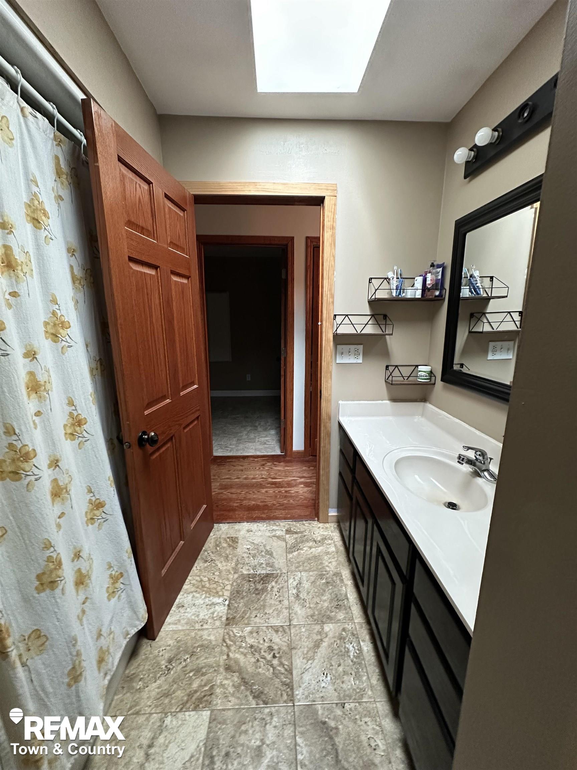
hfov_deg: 85.7
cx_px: 288
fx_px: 311
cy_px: 385
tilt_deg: -11.1
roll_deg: -1.3
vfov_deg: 102.1
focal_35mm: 14
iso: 640
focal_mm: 2.22
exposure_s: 1/60
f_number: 2.2
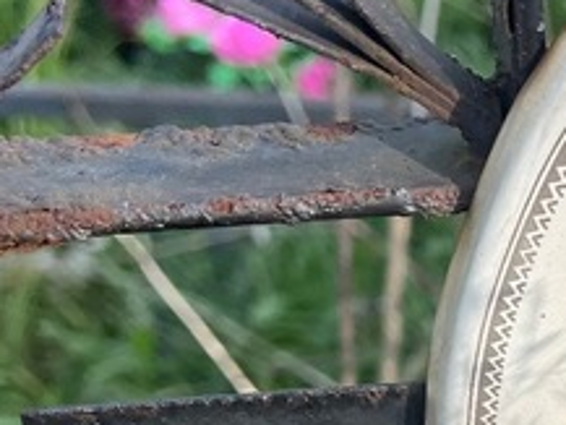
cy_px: 555
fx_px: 1571
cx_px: 772
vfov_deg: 14.7
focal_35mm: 96
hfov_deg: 18.7
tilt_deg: -32.2
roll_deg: -9.9
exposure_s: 1/2404
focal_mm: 5.7
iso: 50
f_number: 1.5
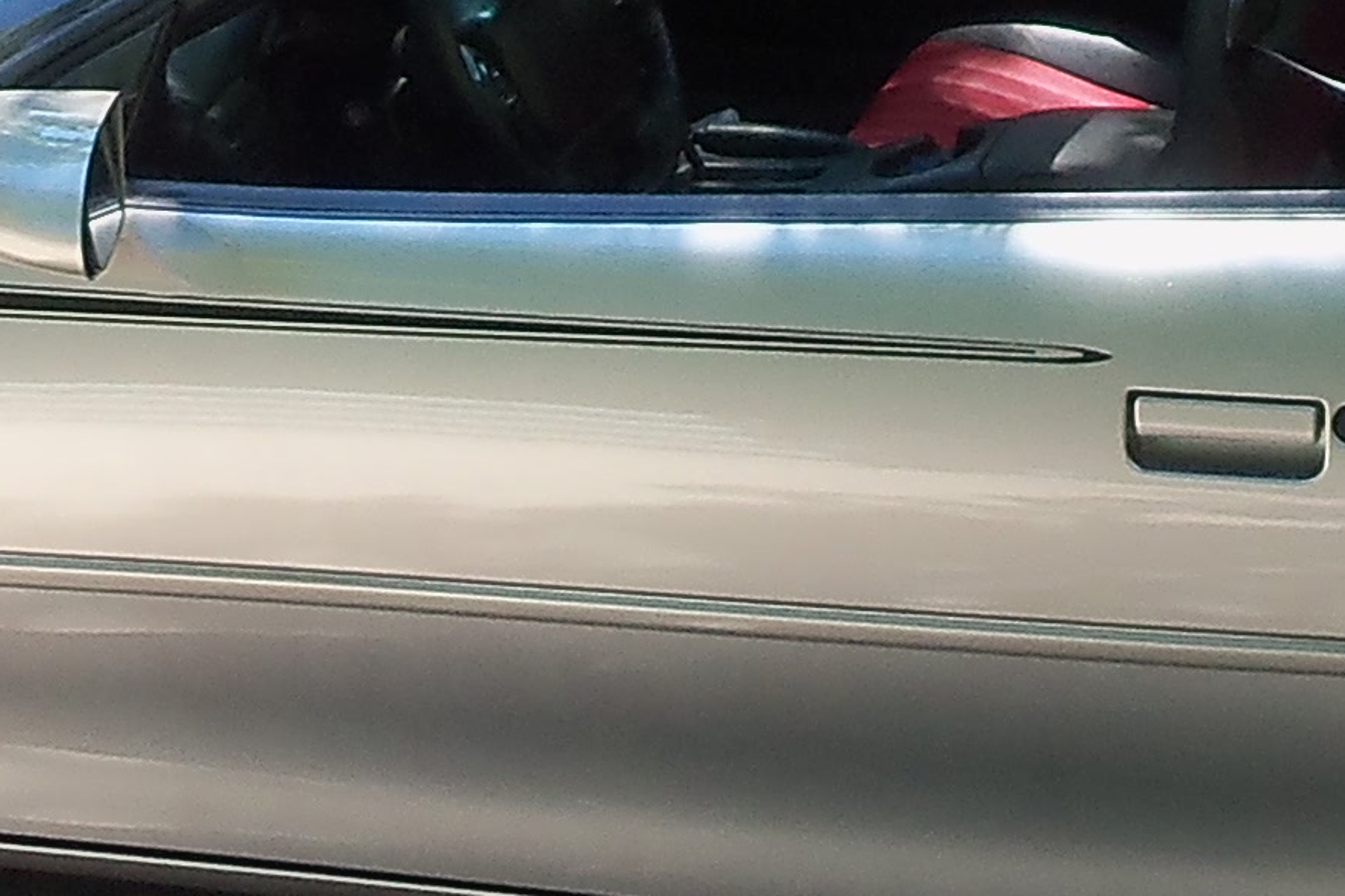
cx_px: 978
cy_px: -209
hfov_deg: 11.0
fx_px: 6947
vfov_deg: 7.3
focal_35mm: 186
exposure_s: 1/80
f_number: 3.6
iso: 80
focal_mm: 6.7
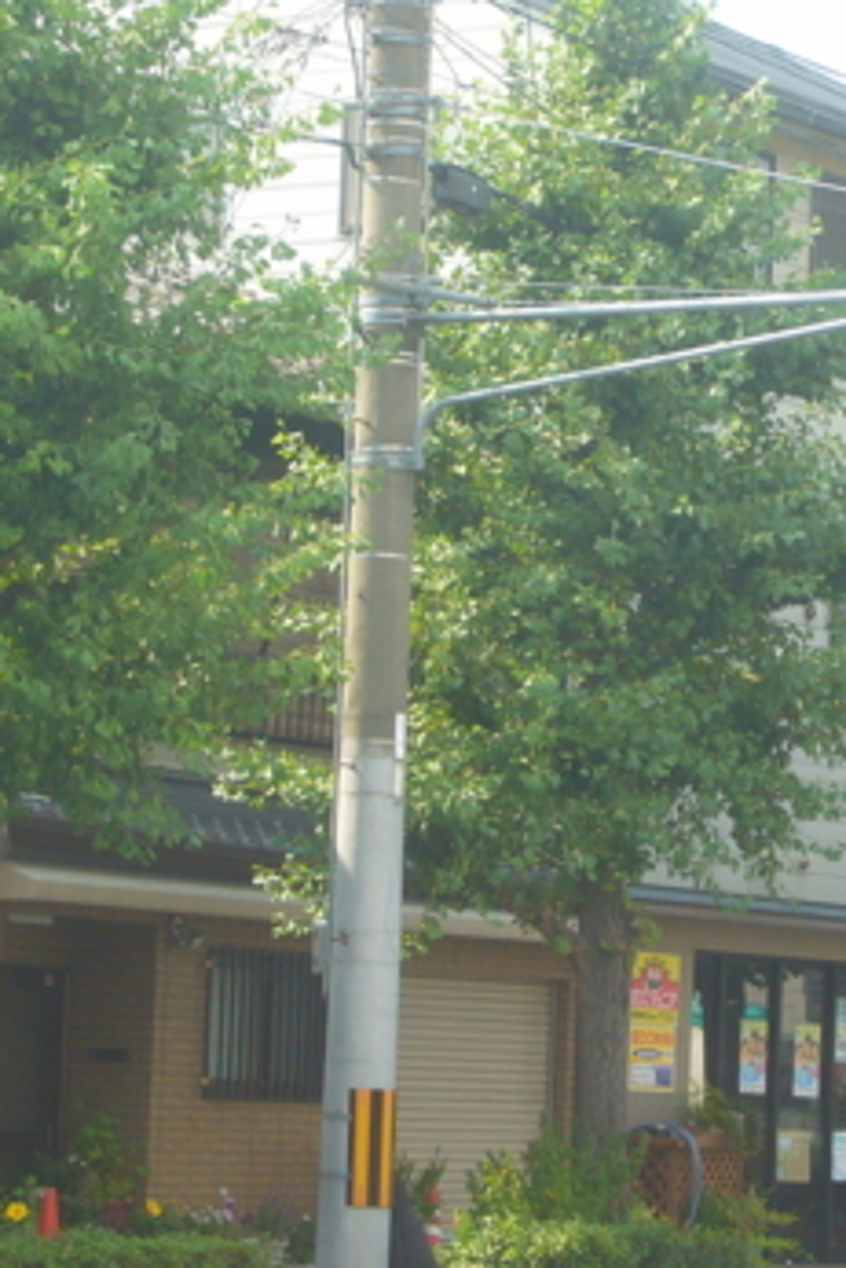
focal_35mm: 155
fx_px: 5458
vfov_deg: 13.2
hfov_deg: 8.8
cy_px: 707
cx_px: 747
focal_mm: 14.2
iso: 80
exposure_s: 1/125
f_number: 5
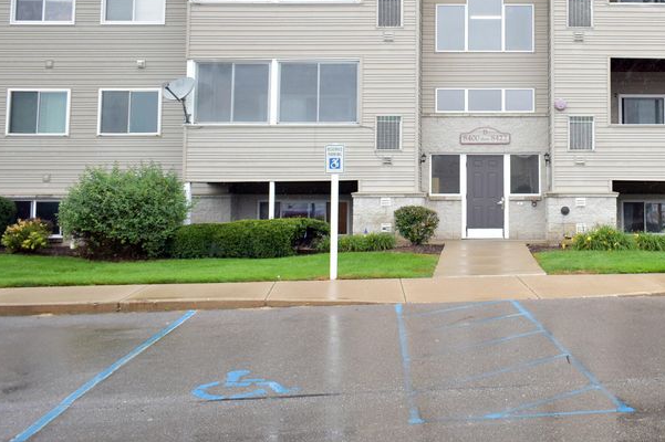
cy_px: 113
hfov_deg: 41.7
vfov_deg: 28.8
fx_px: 849
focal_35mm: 46
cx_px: 484
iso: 640
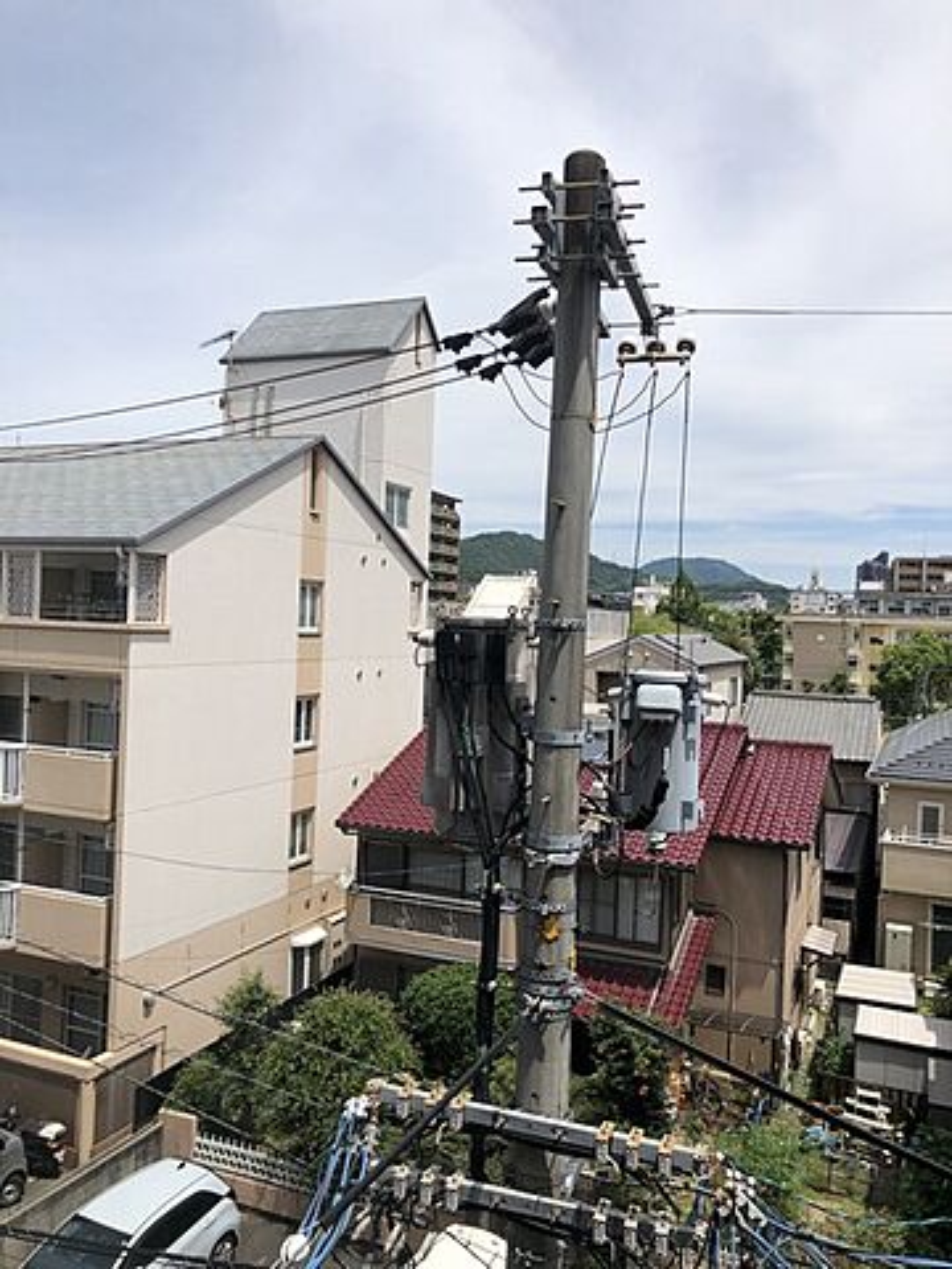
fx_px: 1027
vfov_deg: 63.4
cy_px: 634
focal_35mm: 28
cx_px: 476
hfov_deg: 49.7
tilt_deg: -1.0
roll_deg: -0.6
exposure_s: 1/3040
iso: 20
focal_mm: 4
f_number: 1.8
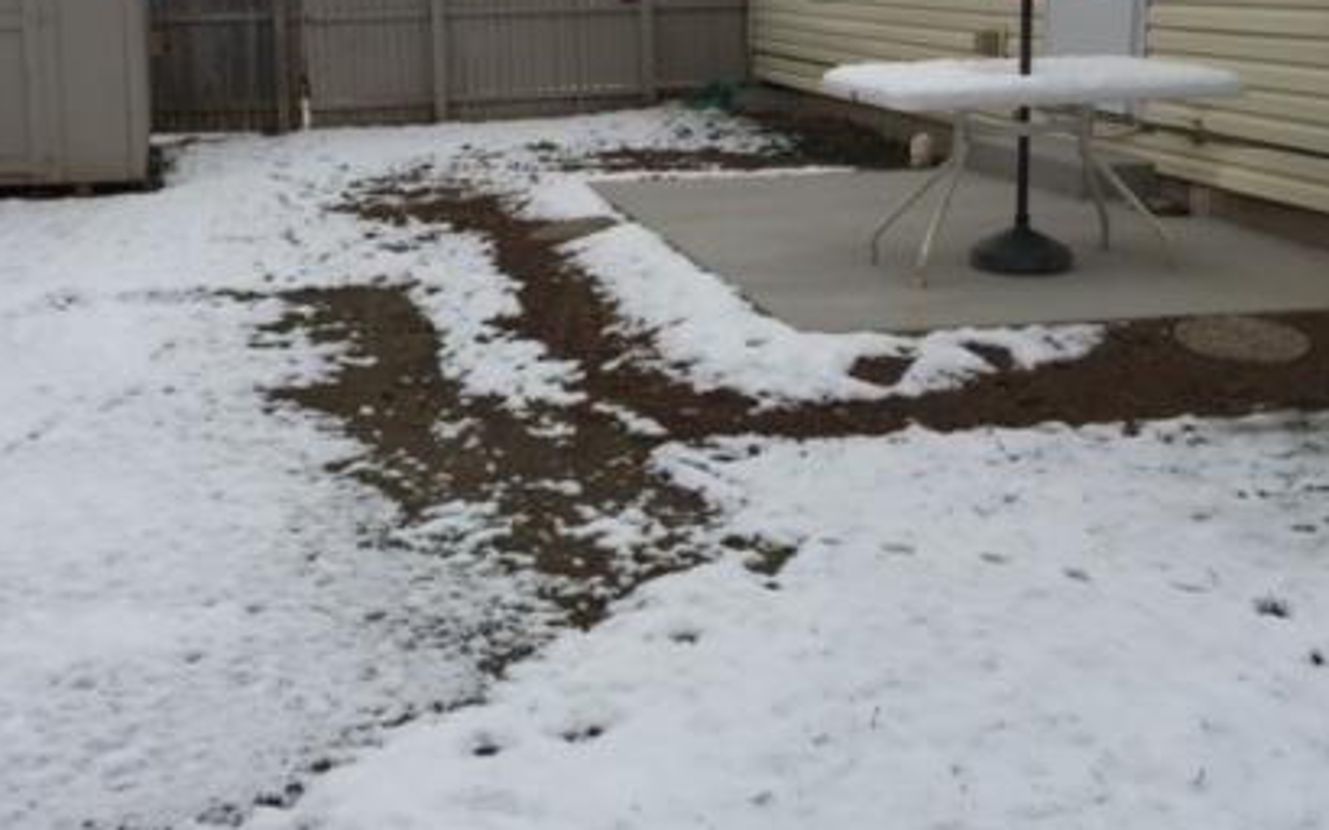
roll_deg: +0.1
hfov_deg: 41.7
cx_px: 564
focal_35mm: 48
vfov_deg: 26.8
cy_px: 318
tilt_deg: -9.3
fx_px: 1738
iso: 32
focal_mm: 4.15
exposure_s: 1/1464
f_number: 2.2
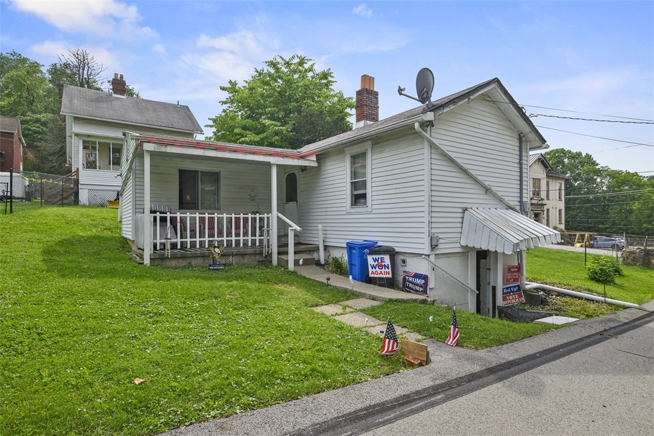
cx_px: 327
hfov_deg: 86.9
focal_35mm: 19
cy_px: 218
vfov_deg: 64.6
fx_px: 345
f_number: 8
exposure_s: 1/500
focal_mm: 19
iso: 400
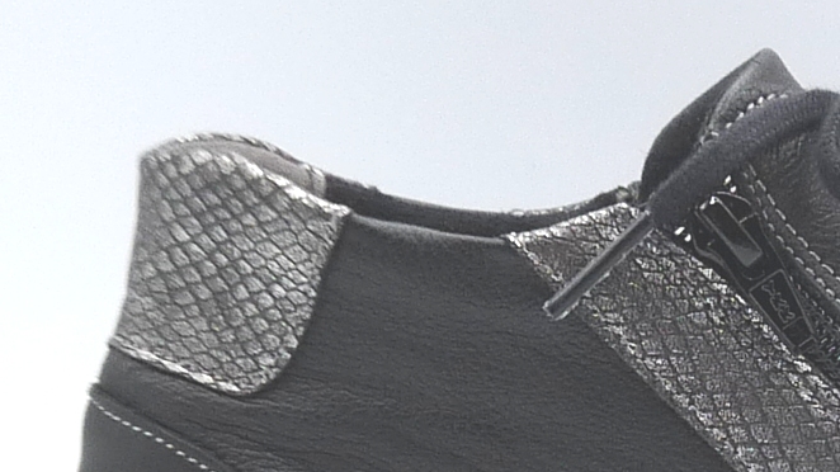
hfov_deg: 16.3
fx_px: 2873
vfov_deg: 9.3
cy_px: 447
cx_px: 825
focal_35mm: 129
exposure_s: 1/160
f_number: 4
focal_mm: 4.8
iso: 100
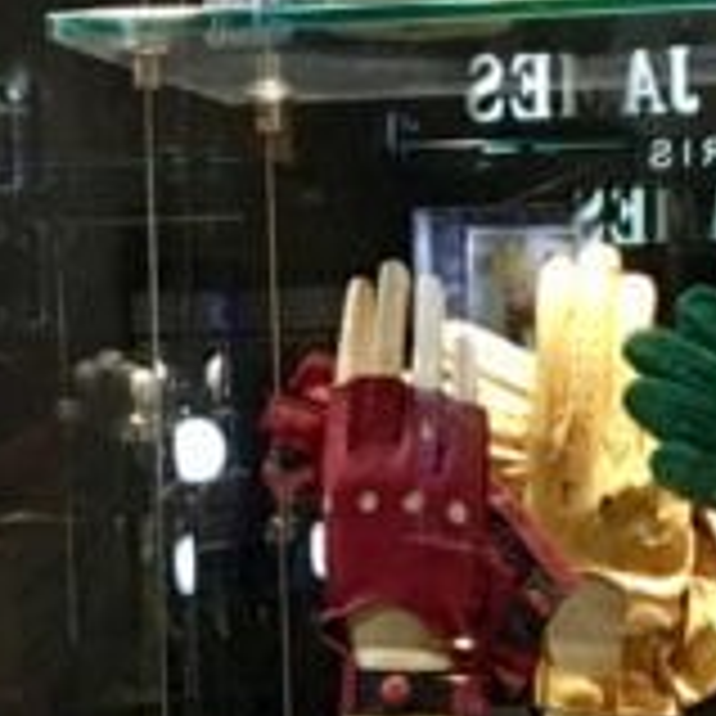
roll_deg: +0.4
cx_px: 419
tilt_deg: -7.4
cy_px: 919
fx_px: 3861
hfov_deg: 10.6
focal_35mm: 165
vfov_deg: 10.4
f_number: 2.2
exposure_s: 1/33
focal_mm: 4.15
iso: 160
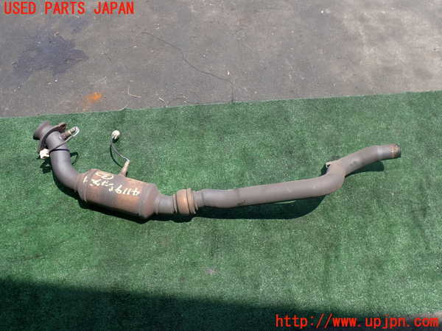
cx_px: 221
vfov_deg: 46.8
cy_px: 166
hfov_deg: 60.0
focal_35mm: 30
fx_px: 383
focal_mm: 5.4
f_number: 3.2
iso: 100
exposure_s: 1/640
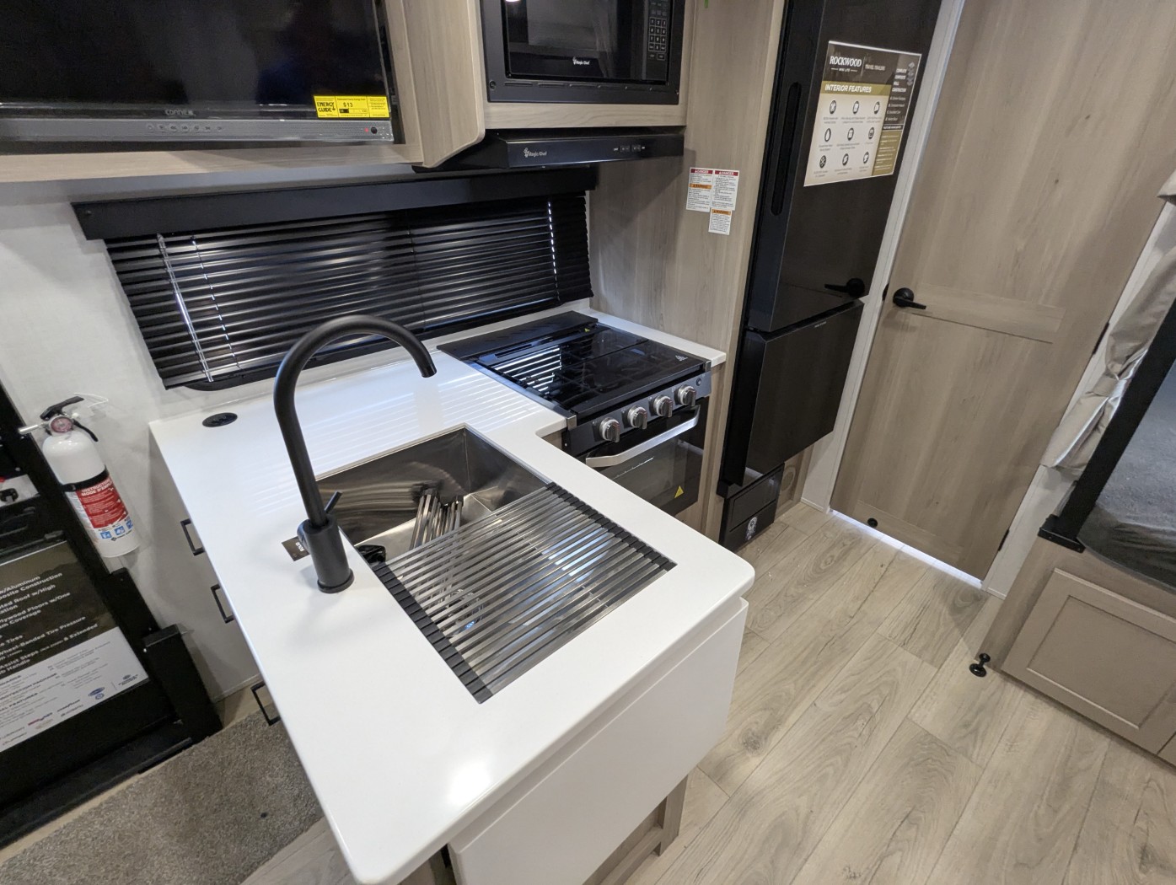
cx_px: 588
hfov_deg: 94.4
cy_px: 442
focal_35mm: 16
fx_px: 544
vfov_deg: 78.2
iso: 287
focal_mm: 2.35
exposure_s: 1/92.1
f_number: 2.2
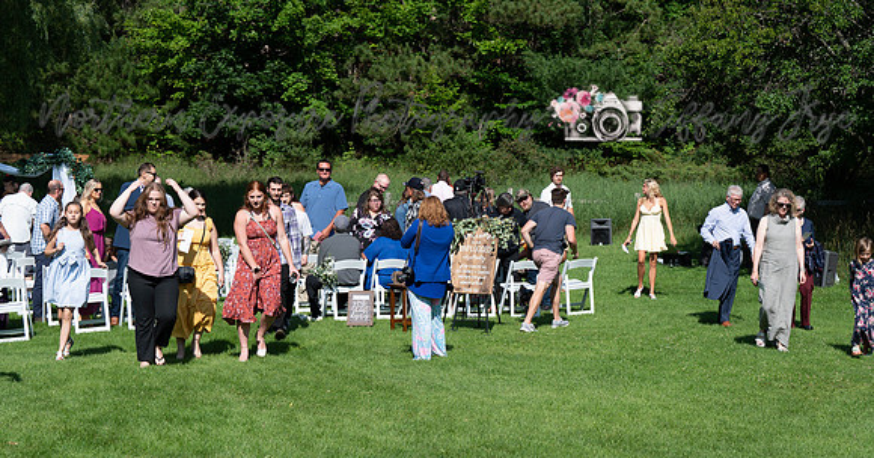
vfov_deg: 15.3
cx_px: 437
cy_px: 291
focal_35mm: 74
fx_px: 1699
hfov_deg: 28.9
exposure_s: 1/400
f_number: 7.1
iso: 100
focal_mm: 70
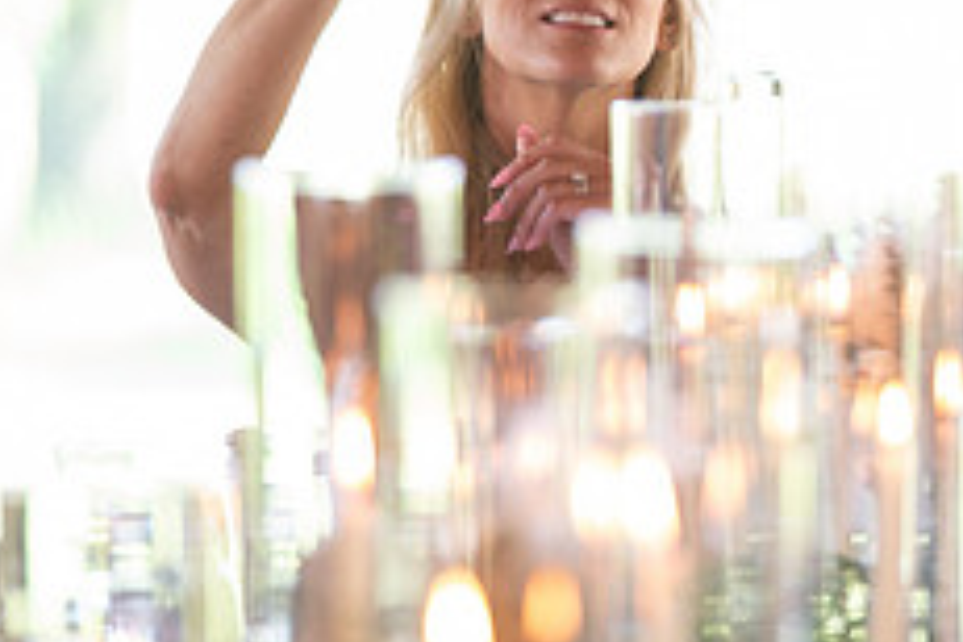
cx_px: 1127
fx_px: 14364
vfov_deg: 2.6
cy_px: 175
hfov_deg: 3.8
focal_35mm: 537
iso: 1000
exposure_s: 1/100
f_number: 4
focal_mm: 200
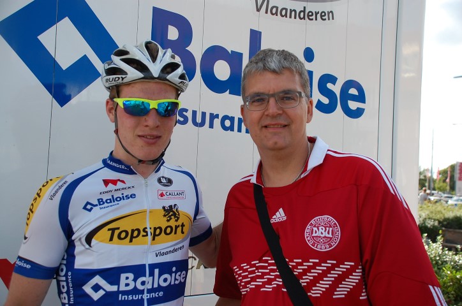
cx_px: 231
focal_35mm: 42
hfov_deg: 46.5
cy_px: 153
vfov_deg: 31.8
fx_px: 538
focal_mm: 28
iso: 360
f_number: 4
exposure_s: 1/1000
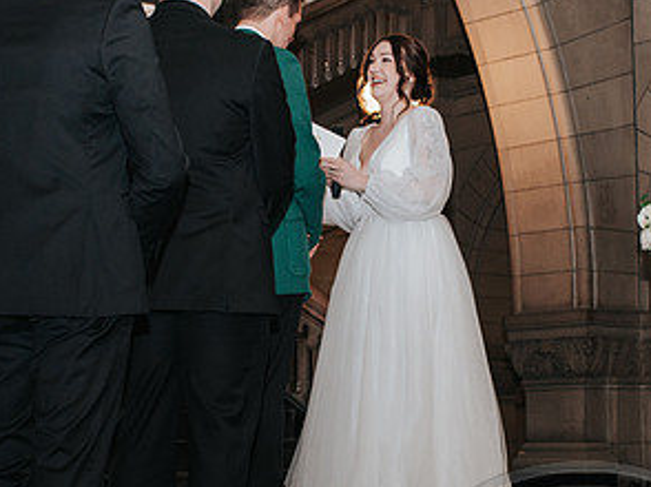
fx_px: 1672
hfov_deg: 22.0
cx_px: 295
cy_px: 301
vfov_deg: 16.6
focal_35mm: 89
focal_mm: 35
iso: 800
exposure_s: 1/200
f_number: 3.2
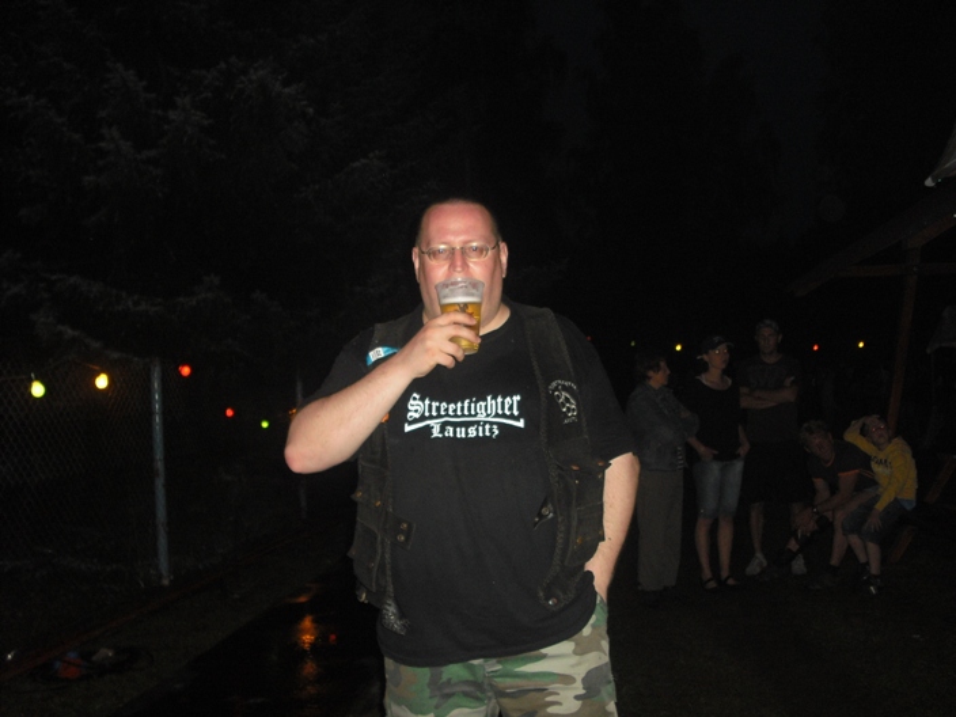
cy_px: 358
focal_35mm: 38
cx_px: 478
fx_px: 1049
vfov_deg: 37.7
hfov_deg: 49.0
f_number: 2.8
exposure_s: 1/60
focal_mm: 6.2
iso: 200
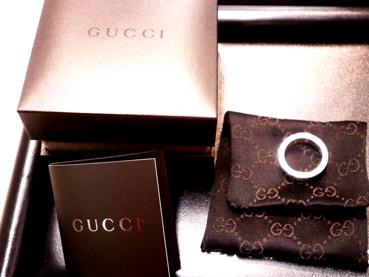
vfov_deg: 30.9
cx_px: 184
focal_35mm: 47
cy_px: 138
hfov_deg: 40.4
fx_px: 501
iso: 800
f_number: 3.4
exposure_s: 1/40
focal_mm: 8.3
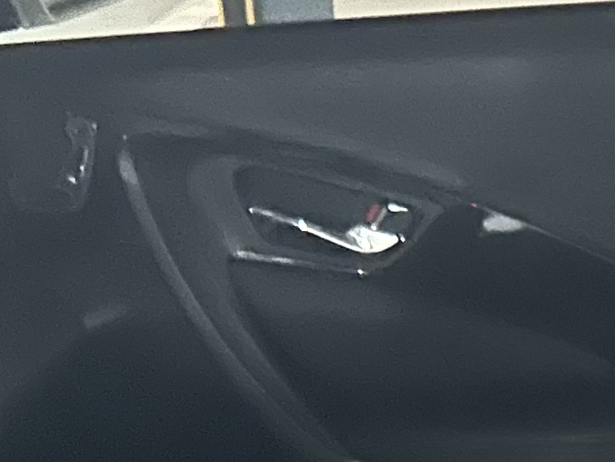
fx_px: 2061
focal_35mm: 116
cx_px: 610
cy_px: 1070
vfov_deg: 11.0
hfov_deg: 16.6
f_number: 1.78
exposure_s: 1/20
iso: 1600
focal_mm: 6.86
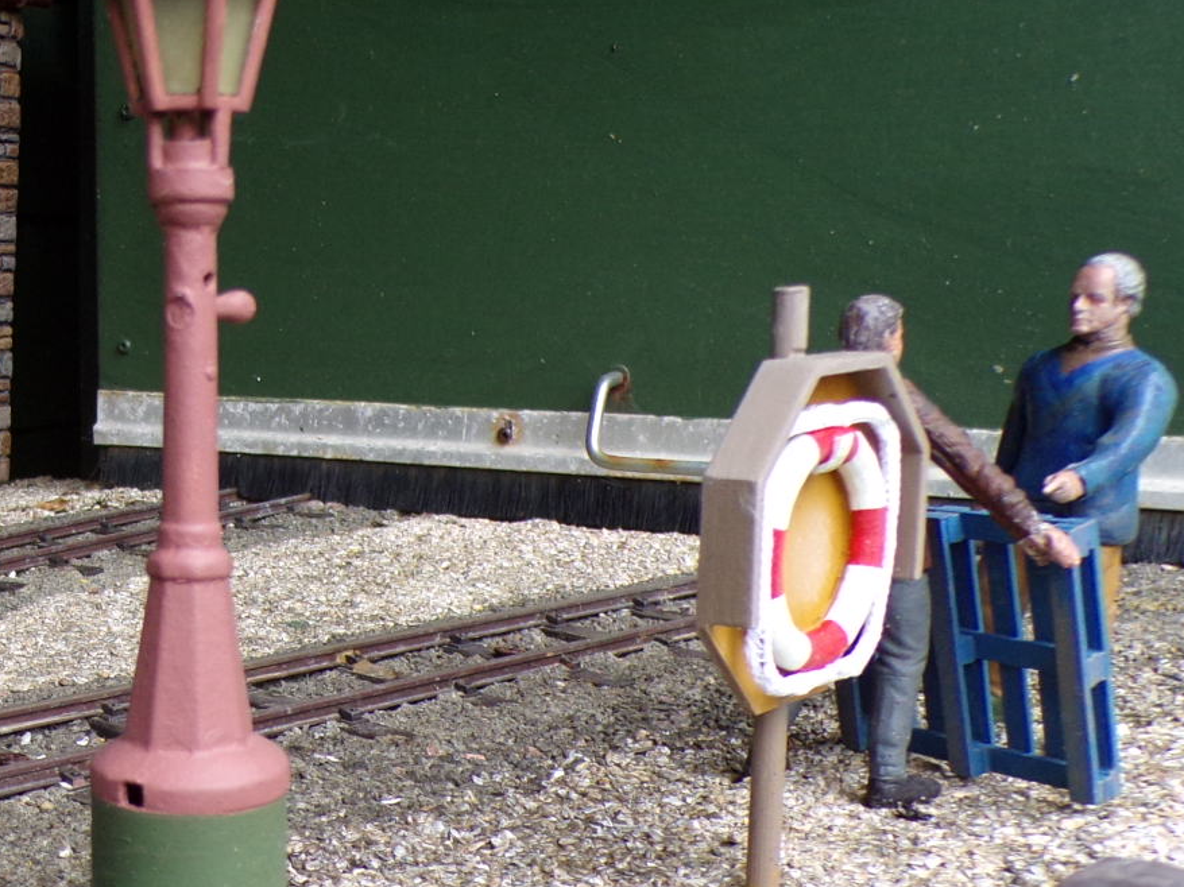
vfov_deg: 25.8
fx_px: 1915
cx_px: 73
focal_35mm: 56
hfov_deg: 32.3
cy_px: 663
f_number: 3
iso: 100
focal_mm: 4.3
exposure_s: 1/56
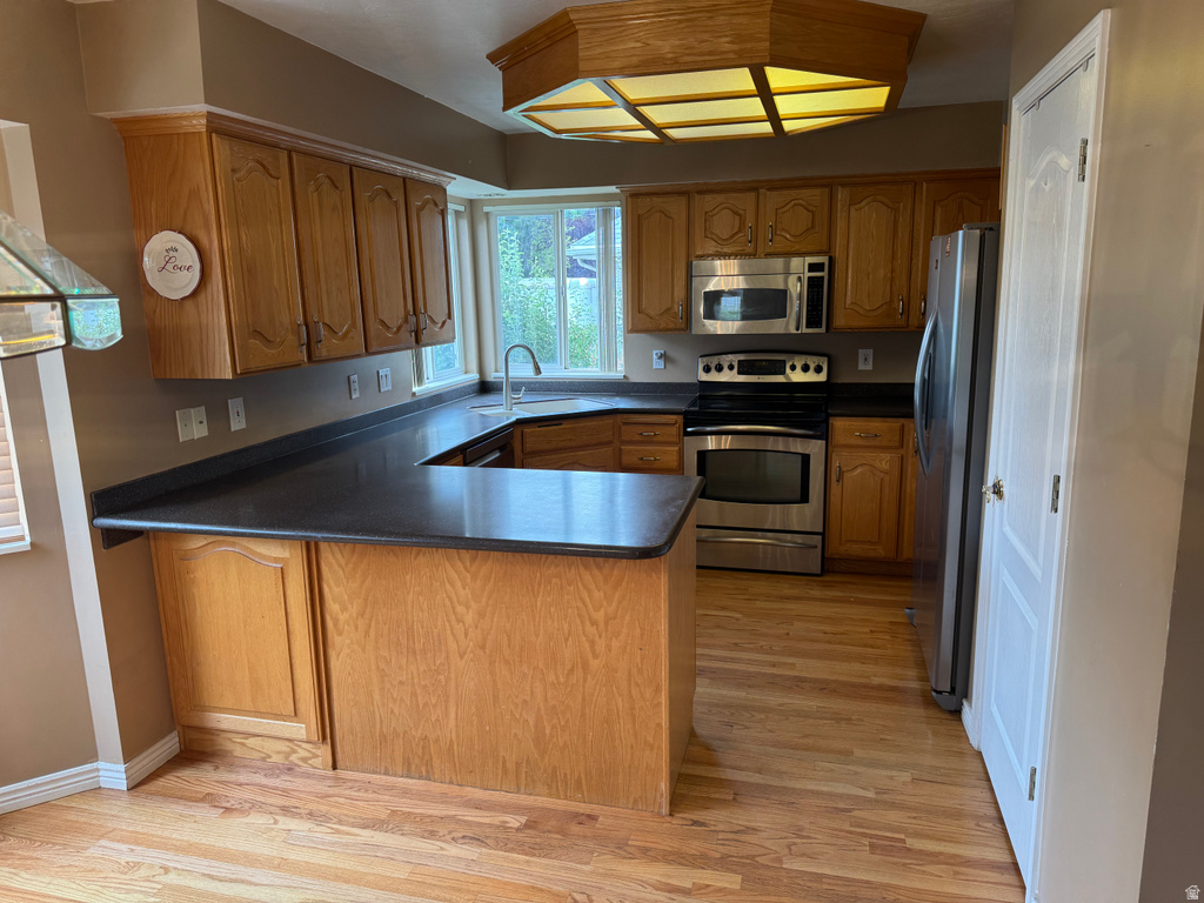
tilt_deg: -12.1
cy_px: 452
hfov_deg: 71.6
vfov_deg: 56.8
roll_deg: +1.2
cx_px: 602
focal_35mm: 24
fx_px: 835
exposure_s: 1/120
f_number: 1.78
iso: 100
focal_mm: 6.76
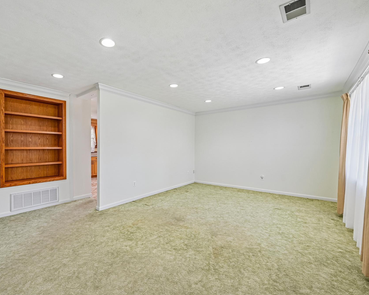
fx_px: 175
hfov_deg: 92.0
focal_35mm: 16
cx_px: 149
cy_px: 146
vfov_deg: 80.4
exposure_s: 1/15
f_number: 8
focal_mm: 14
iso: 200
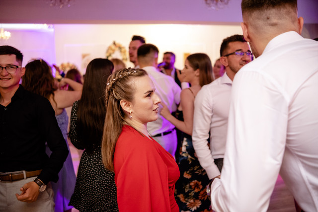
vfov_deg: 37.9
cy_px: 106
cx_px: 159
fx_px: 309
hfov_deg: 54.4
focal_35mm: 35
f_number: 1.4
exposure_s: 1/200
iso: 1000
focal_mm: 23
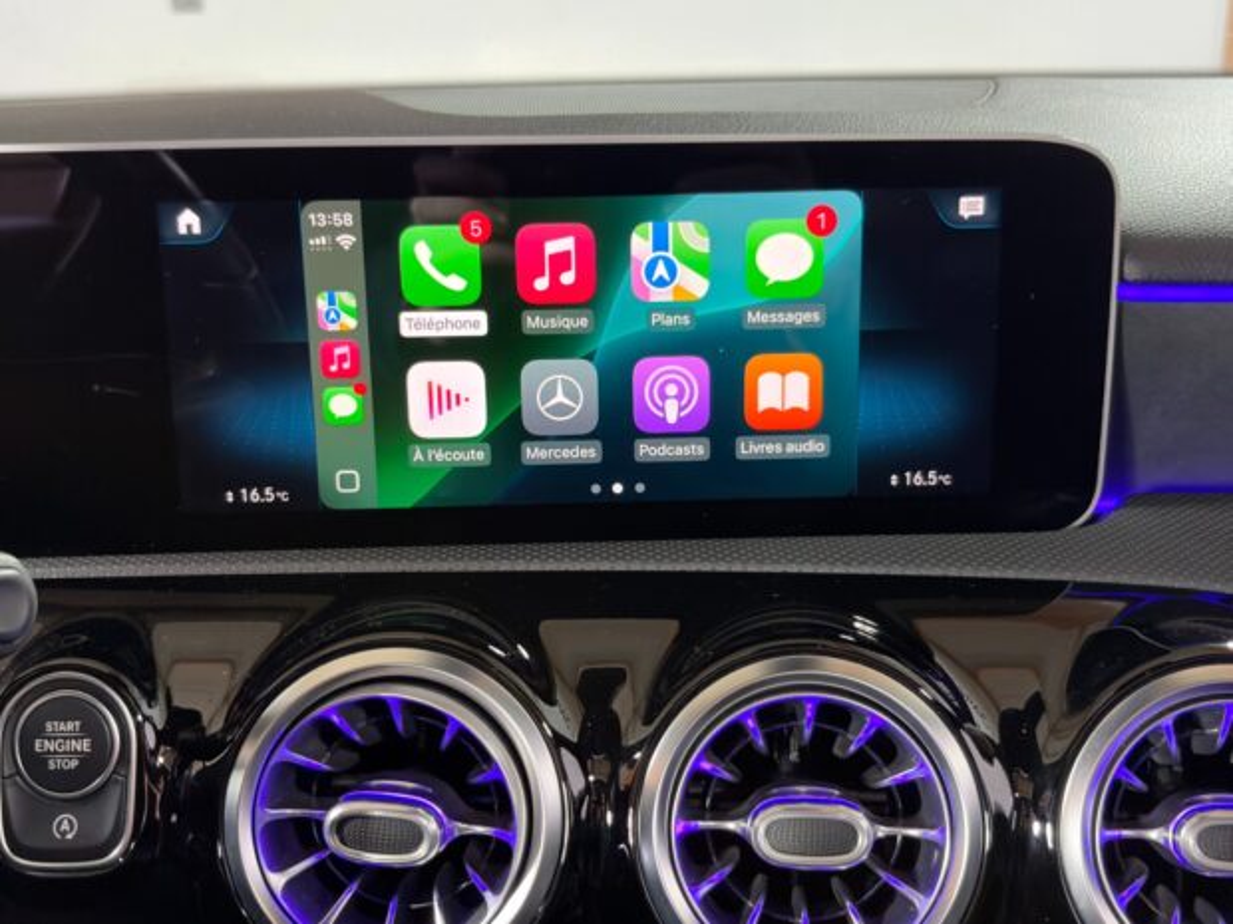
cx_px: 616
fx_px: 1425
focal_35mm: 40
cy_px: 462
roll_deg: +1.3
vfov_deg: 36.0
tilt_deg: -17.6
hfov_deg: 46.8
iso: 250
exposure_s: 1/25
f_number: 1.6
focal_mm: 5.96
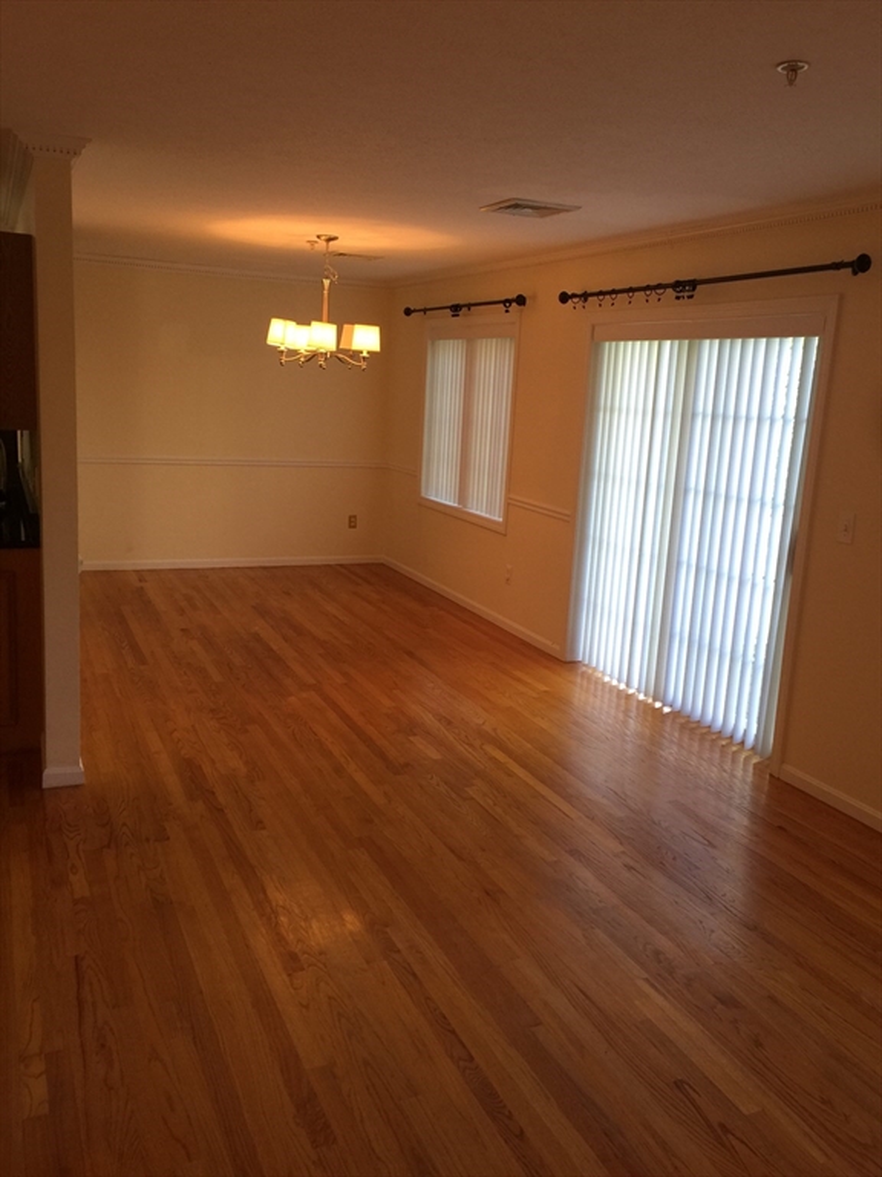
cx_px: 441
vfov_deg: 61.7
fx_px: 985
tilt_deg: -11.3
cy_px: 588
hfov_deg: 48.2
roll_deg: -2.3
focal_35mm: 29
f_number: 2.2
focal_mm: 4.15
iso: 32
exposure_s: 1/15
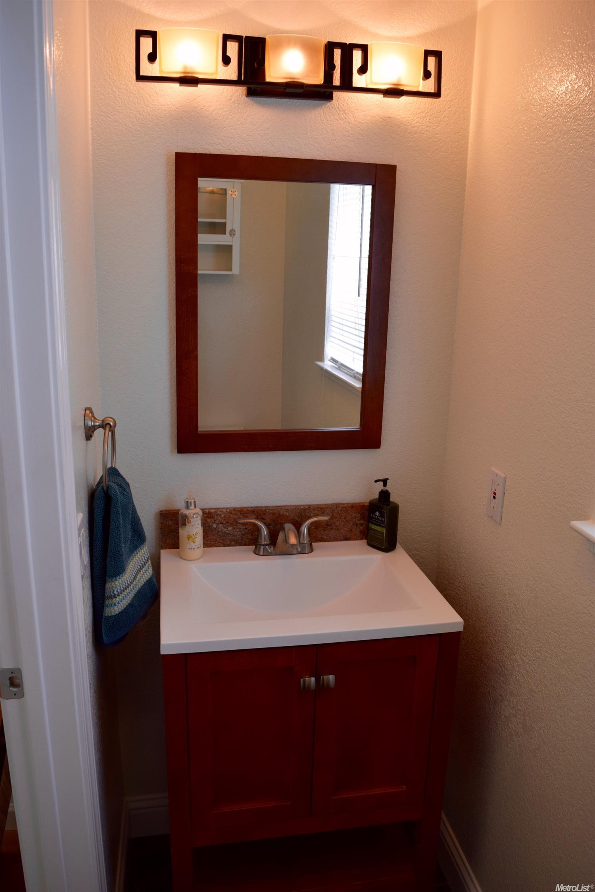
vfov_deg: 67.4
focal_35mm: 27
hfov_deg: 47.9
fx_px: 669
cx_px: 298
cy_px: 446
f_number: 5.6
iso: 400
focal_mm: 18
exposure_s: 1/125
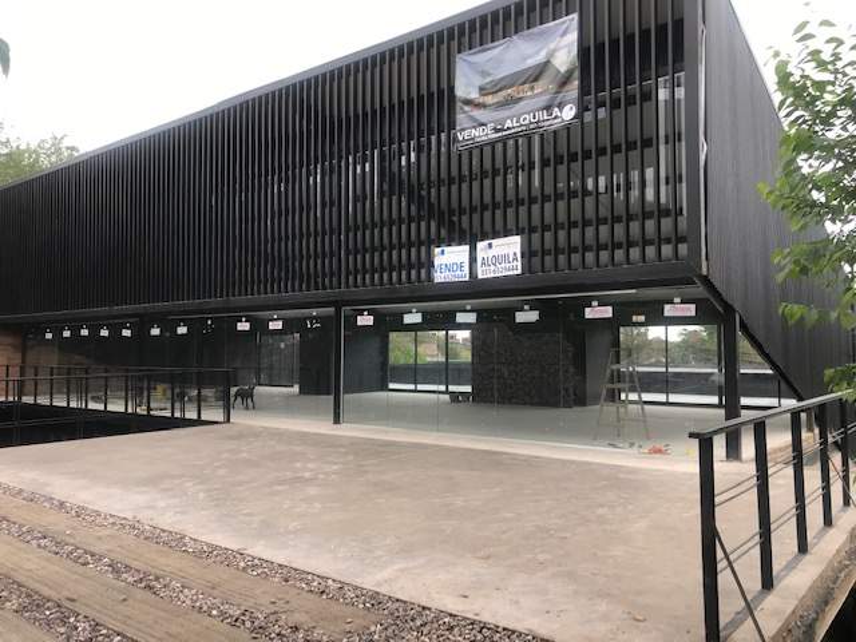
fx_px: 692
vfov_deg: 49.7
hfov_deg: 63.4
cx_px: 428
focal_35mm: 28
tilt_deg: +4.2
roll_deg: -0.3
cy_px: 321
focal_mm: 3.99
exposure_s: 1/488
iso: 20
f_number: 1.8
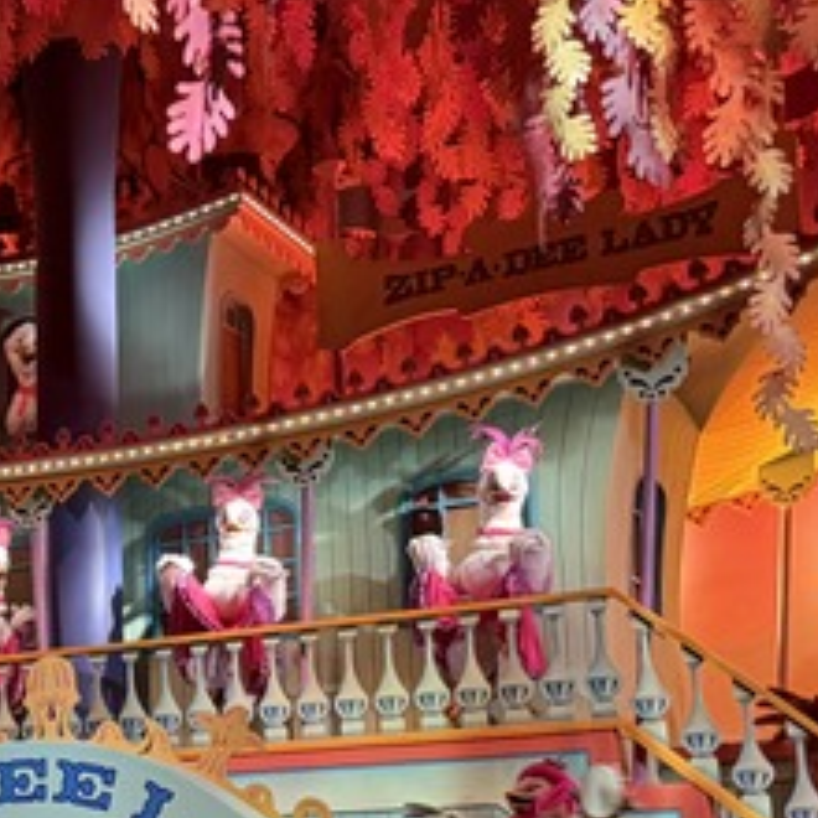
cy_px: 669
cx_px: -338
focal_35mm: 77
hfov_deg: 20.0
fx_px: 2059
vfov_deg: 22.1
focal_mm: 6.76
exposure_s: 1/33
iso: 640
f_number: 1.78
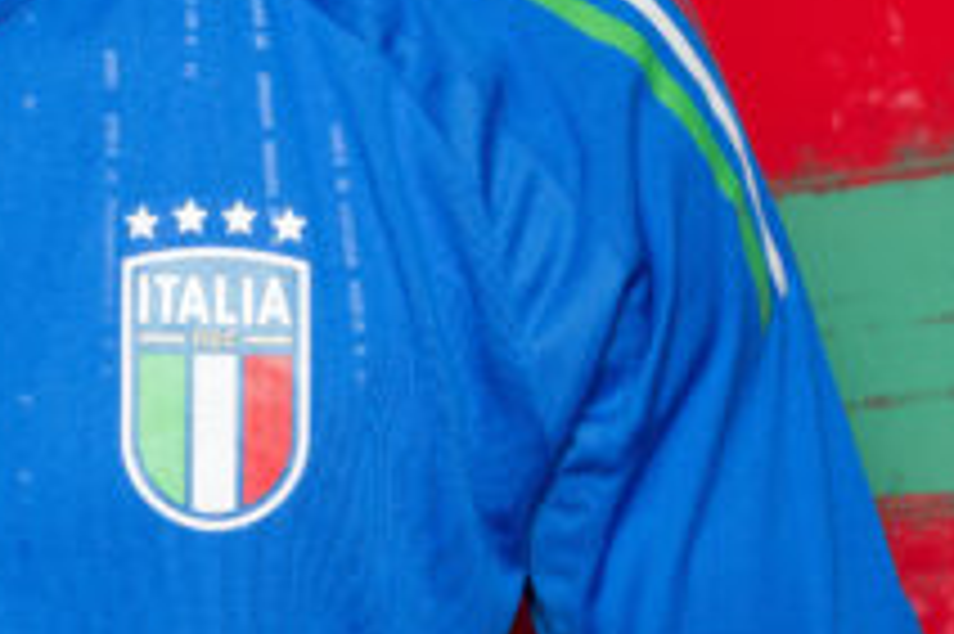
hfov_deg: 11.3
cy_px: 169
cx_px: -140
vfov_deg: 7.7
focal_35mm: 179
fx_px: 4740
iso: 200
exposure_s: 1/200
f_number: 7.1
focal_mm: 37
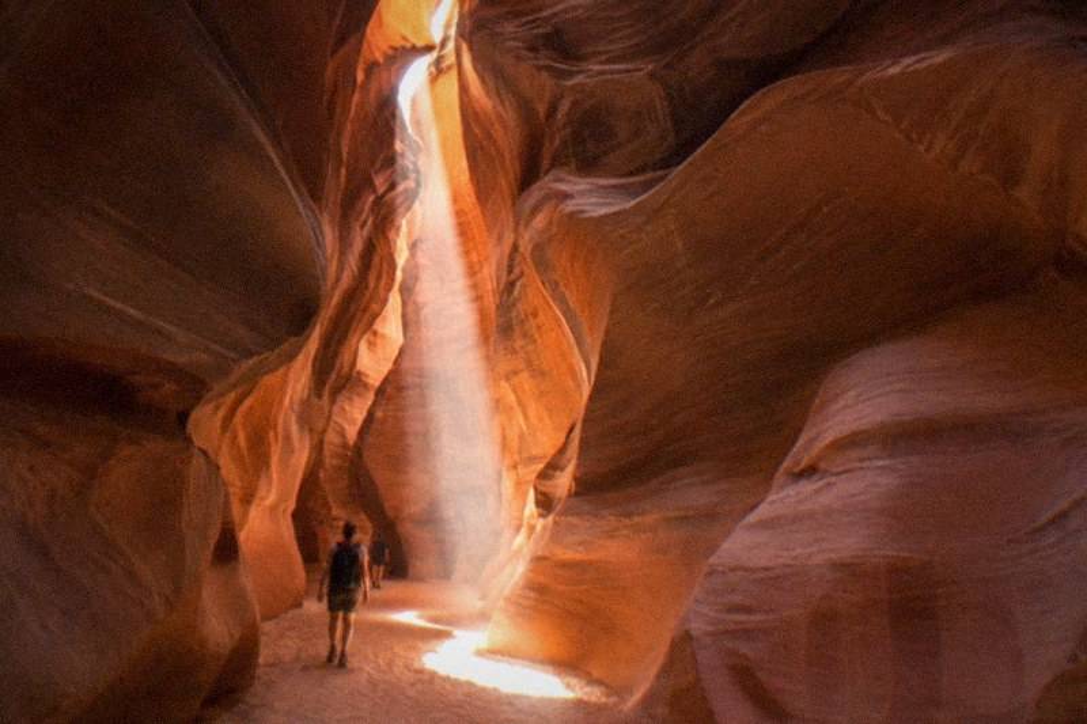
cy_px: 362
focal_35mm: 35
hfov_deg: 54.4
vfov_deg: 37.8
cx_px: 544
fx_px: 1057
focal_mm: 35
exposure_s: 1/500
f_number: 5
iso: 400
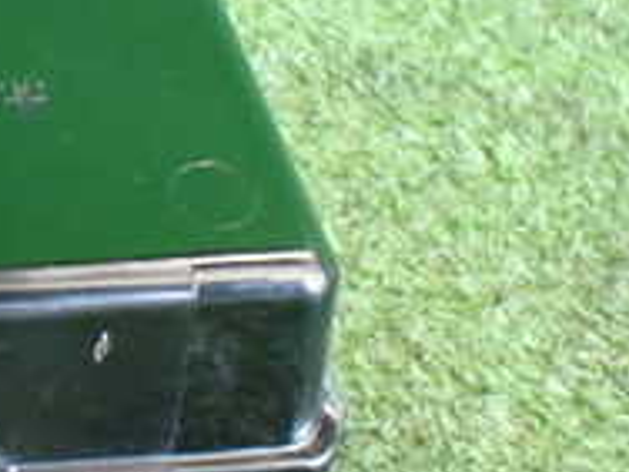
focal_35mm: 96
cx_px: -174
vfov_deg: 15.2
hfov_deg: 19.0
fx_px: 1744
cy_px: 20
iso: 800
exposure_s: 1/60
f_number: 2.3
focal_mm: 5.4
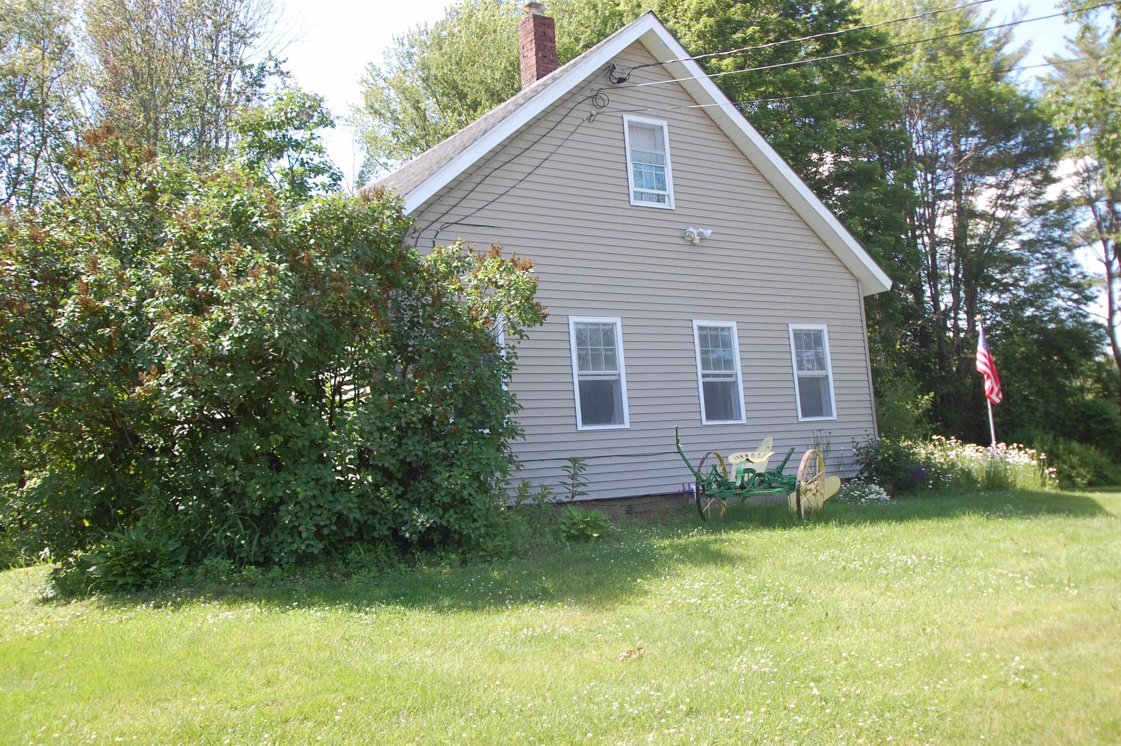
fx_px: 1120
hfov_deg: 53.2
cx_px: 560
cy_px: 373
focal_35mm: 36
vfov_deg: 36.8
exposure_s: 1/160
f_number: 6.3
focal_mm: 24
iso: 200
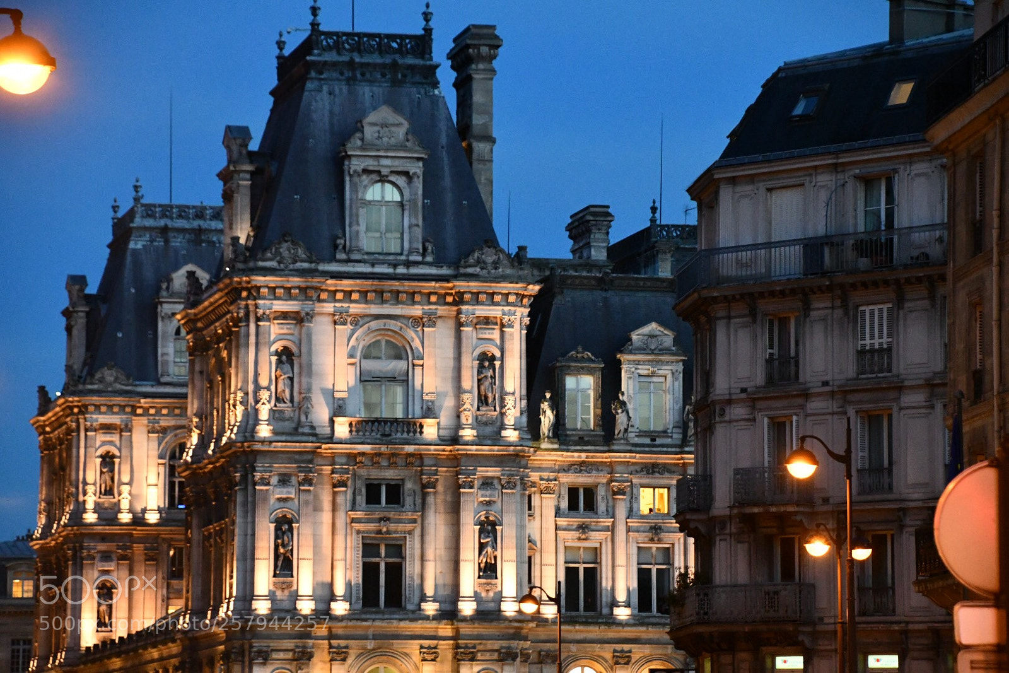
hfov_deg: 13.1
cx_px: 504
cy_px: 336
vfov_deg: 8.7
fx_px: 4400
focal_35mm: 157
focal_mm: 105
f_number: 5.6
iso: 5000
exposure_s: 1/60
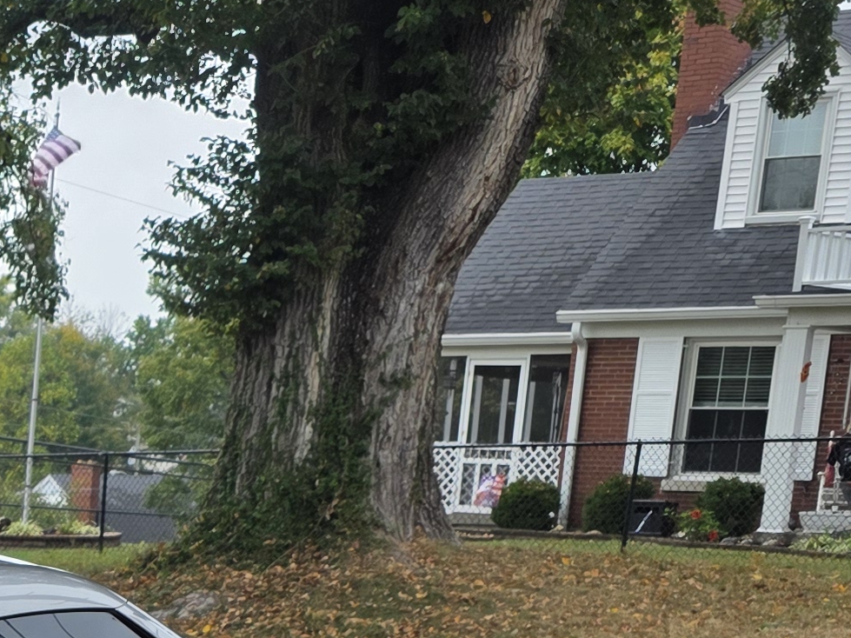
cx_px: -283
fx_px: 2311
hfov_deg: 19.2
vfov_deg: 14.6
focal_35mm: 94
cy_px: 974
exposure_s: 1/1225
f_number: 1.7
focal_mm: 6.3
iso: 80
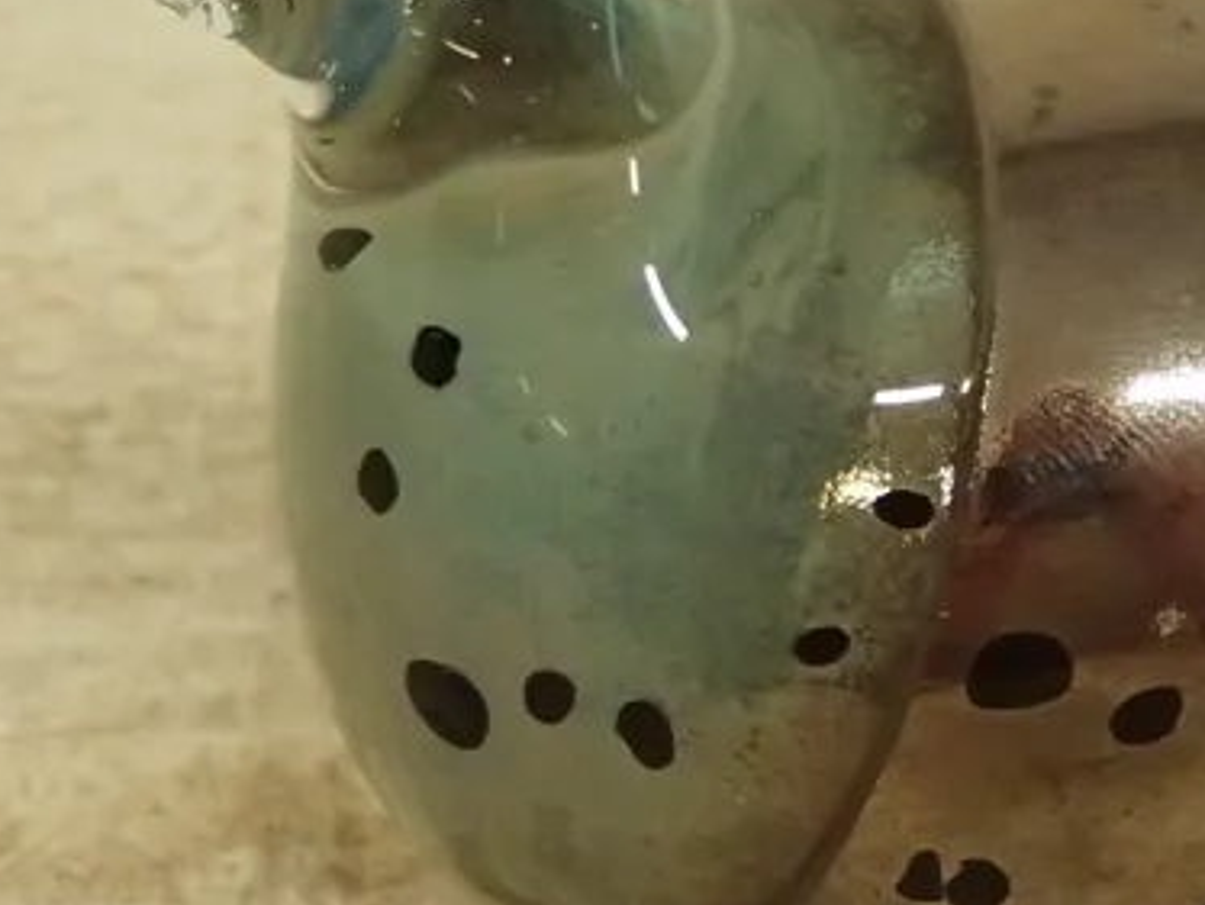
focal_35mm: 139
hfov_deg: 14.0
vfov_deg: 10.7
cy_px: 432
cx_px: 1237
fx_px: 4842
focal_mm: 11.78
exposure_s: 1/40
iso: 800
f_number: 3.8
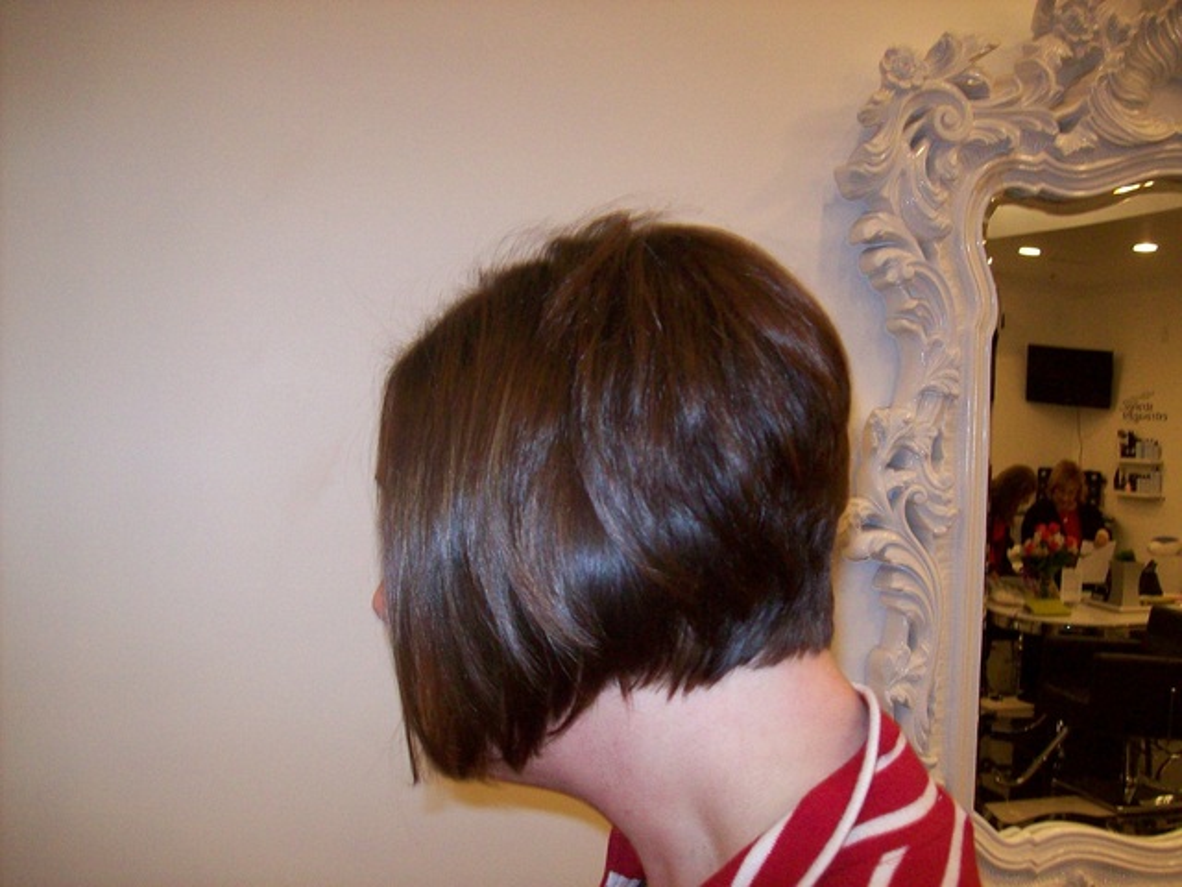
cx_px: 591
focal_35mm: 36
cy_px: 444
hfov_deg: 51.4
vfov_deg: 39.7
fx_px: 1229
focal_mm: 6
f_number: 2.7
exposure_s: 1/64
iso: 200
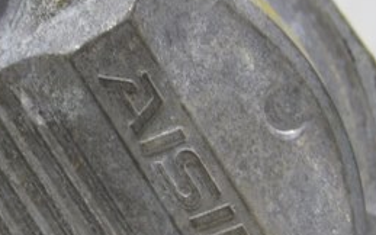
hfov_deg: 8.2
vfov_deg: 5.2
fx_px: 2603
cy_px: 205
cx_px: -20
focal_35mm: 254
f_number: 5.6
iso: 400
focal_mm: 42
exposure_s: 1/20
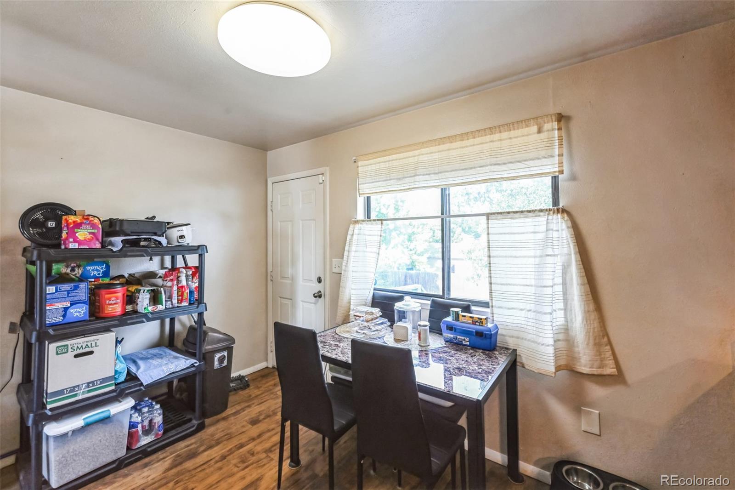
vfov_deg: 75.5
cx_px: 368
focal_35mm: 16
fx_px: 316
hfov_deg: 98.6
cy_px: 245
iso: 400
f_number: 7.1
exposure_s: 1/30
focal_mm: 15.5
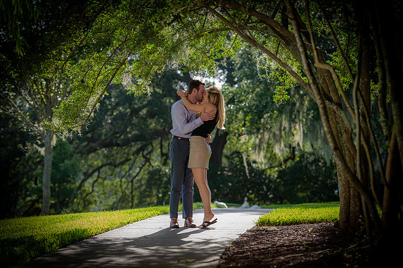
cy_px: 134
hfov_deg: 17.7
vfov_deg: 11.8
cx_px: 202
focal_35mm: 116
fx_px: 1298
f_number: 3.5
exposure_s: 1/160
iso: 50
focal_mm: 116
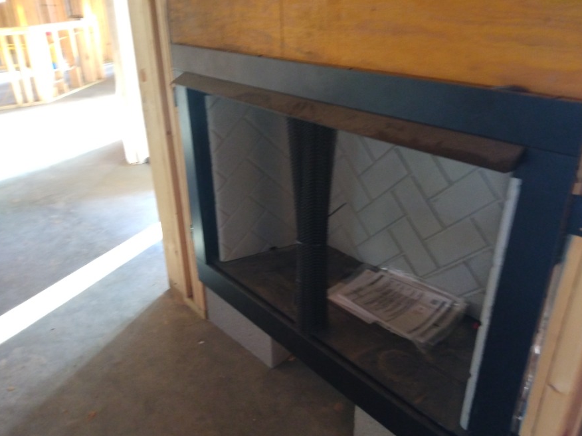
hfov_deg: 79.0
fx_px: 353
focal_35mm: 21
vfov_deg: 63.4
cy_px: 218
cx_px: 298
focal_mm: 3.54
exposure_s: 1/30
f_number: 2
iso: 488
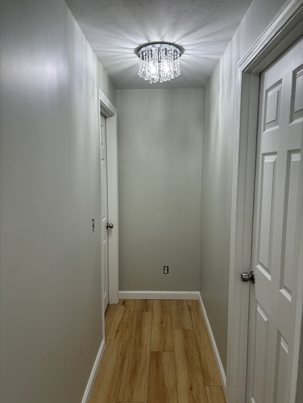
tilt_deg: -7.4
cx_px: 152
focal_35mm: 26
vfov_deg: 67.3
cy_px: 202
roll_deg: -0.9
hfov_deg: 53.1
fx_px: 303
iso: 64
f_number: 1.6
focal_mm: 5.96
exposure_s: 1/120
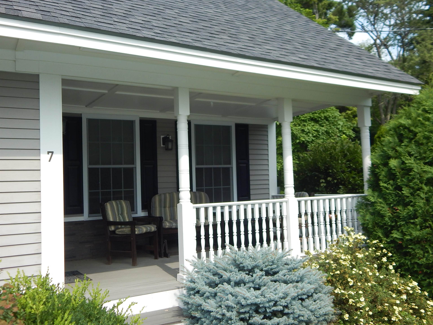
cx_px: 216
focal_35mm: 34
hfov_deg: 54.0
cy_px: 162
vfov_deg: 41.8
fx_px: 425
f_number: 3.3
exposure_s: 1/800
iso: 125
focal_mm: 6.1
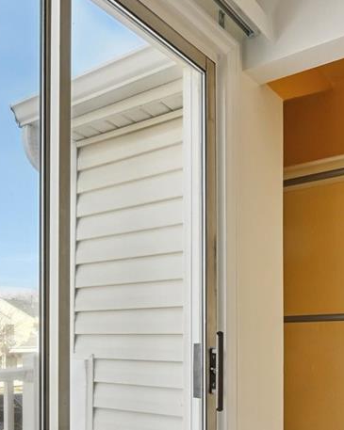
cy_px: 354
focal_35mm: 37
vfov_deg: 46.1
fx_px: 471
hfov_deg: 39.9
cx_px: 212
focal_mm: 15
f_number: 10
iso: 400
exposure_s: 1/125
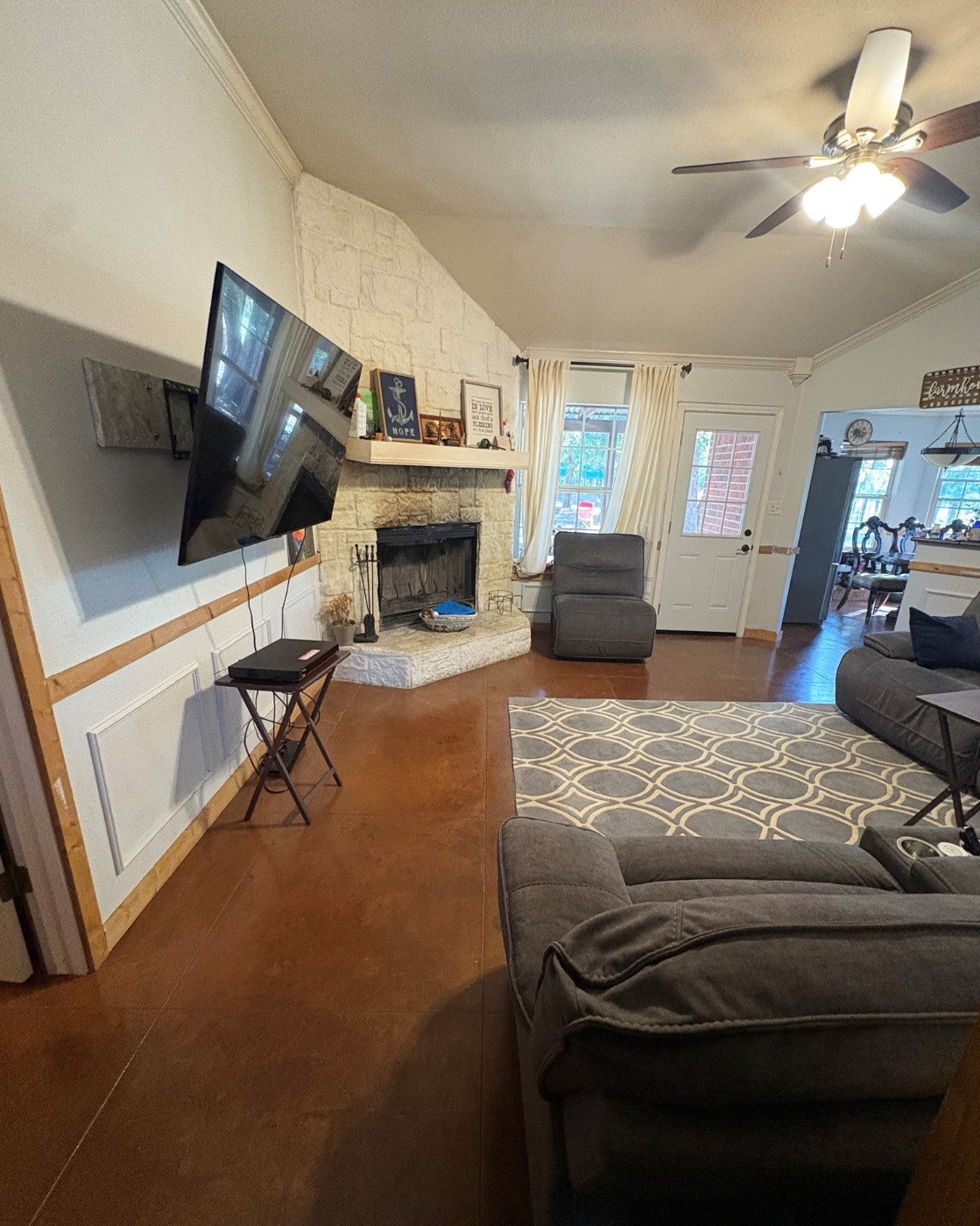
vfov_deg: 96.7
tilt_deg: -16.2
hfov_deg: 84.0
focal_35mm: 15
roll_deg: -2.4
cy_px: 640
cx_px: 499
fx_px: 544
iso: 640
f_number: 2.2
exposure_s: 1/60
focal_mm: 2.22
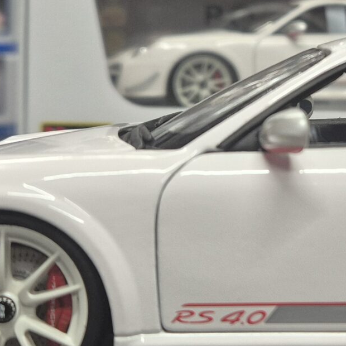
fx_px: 950
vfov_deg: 20.5
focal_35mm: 84
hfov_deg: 20.1
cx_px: 340
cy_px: 80
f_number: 1.8
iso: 250
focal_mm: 5.4
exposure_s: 1/100
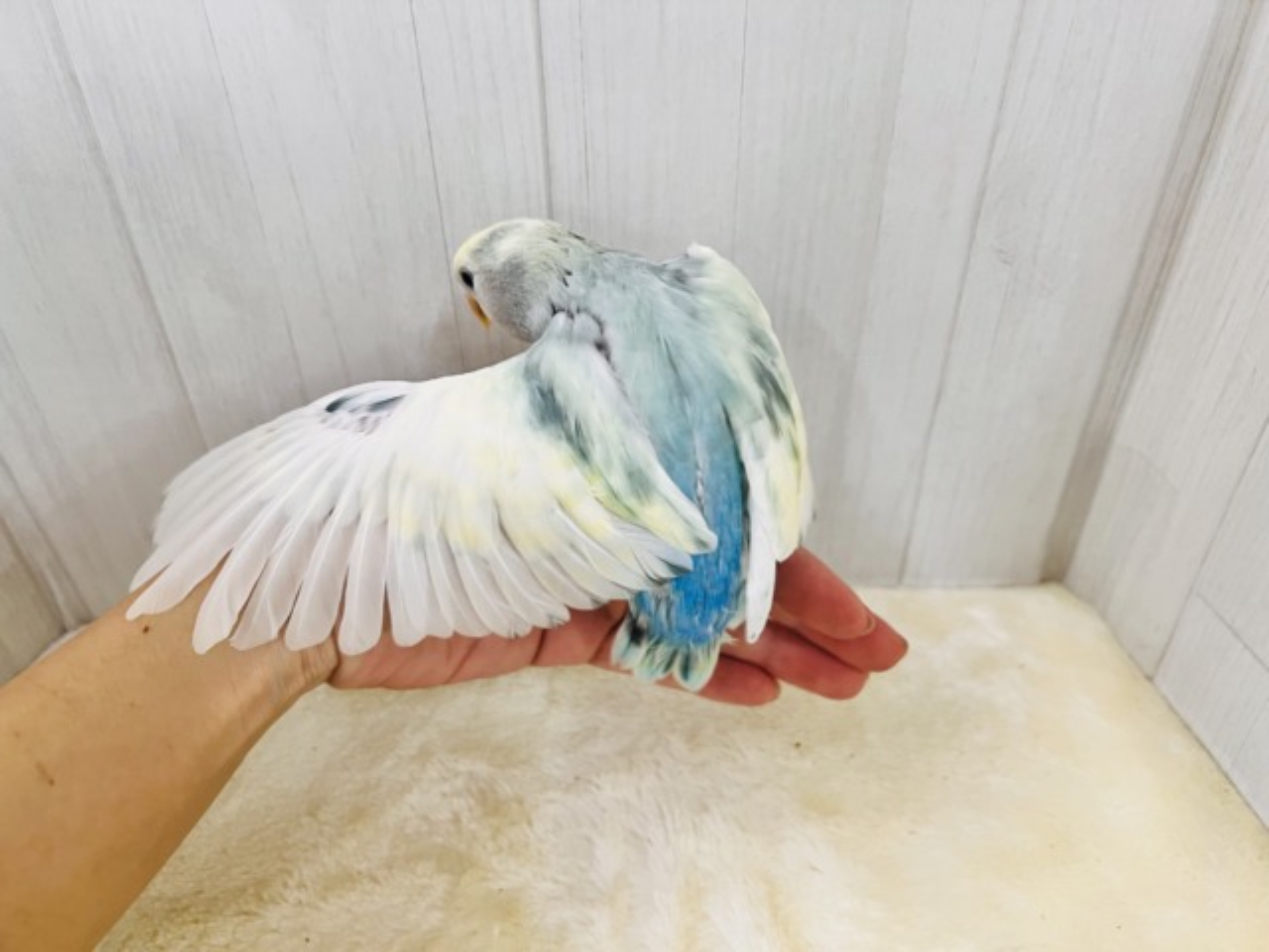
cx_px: 634
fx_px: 953
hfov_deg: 67.3
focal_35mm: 26
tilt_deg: -35.8
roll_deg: +0.5
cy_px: 476
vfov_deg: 53.1
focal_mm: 5.7
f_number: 1.5
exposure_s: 1/50
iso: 100
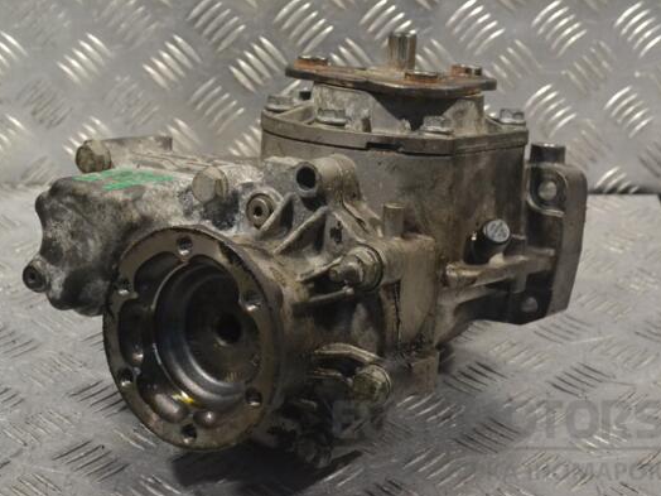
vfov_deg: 19.4
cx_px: 309
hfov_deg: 25.7
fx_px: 1451
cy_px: 251
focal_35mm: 76
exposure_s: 1/400
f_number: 8
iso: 3200
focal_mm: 46
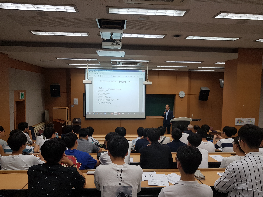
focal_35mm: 26
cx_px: 132
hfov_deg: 67.3
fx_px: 198
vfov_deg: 53.1
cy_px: 98
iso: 40
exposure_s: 1/60
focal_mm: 4.2
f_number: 1.7
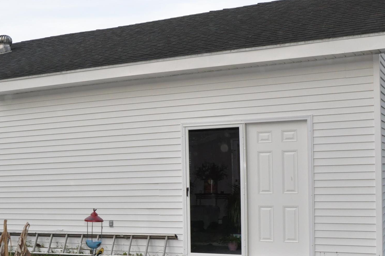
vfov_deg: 23.9
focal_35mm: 56
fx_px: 598
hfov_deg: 33.1
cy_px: 189
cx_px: 11
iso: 1000
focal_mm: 18
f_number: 13
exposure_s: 1/200
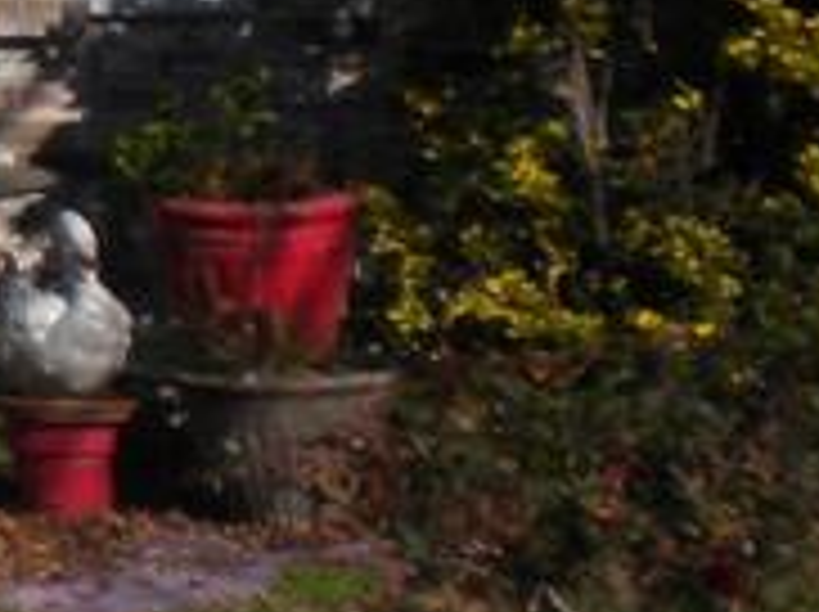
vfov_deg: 7.4
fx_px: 4655
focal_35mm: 197
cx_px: -1143
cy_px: -180
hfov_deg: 9.1
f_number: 4.6
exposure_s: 1/931
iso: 80
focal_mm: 6.3
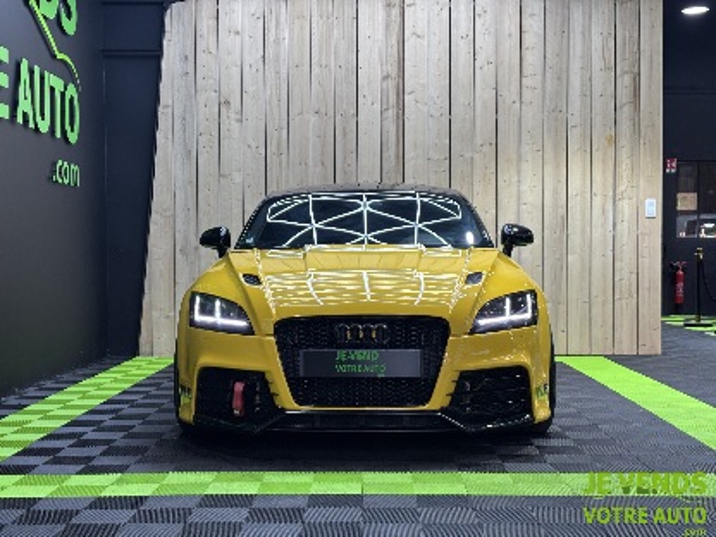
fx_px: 1076
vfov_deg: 28.0
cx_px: 358
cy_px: 268
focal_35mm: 52
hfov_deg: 36.8
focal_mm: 5.96
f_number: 1.6
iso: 40
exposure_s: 1/100
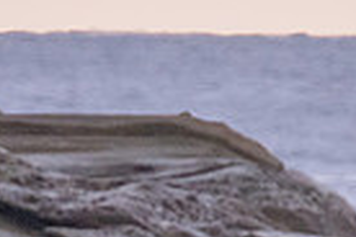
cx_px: 181
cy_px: 483
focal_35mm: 3422
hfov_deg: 0.6
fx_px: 33837
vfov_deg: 0.4
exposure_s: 1/320
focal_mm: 800
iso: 8000
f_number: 11
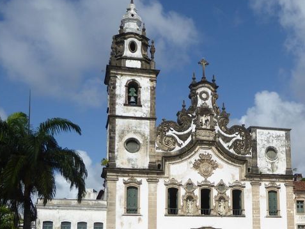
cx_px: 218
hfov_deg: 33.3
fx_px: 502
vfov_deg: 25.2
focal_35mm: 57
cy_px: 186
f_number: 3.6
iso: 80
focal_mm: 5.8
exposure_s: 1/1600
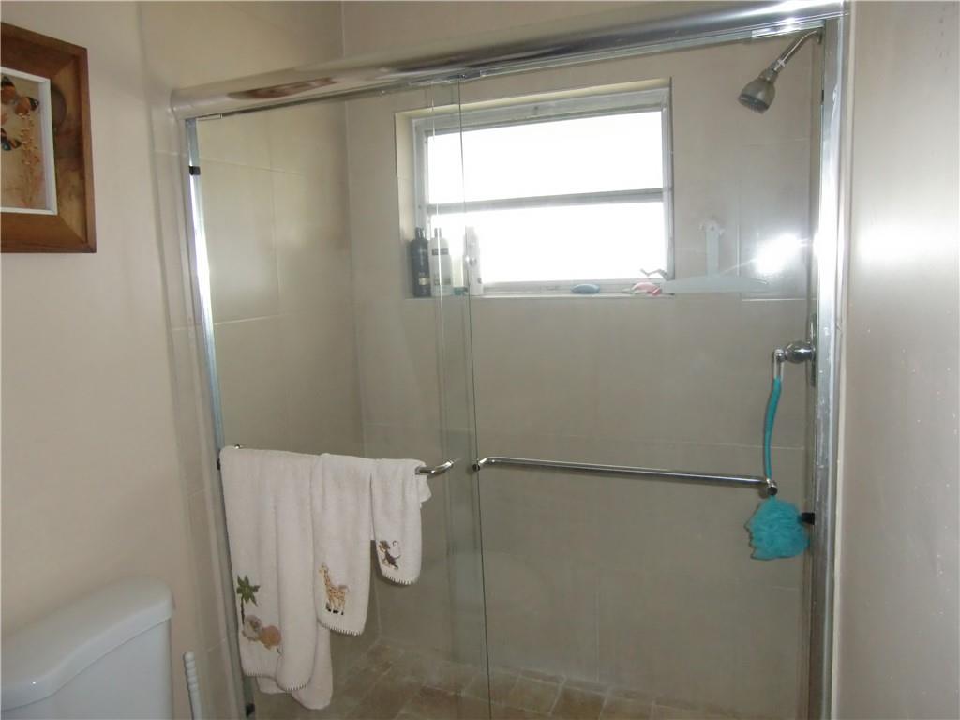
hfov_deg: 71.6
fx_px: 666
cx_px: 480
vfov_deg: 56.8
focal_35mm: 24
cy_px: 360
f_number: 3.2
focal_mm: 4.3
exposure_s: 1/60
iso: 400
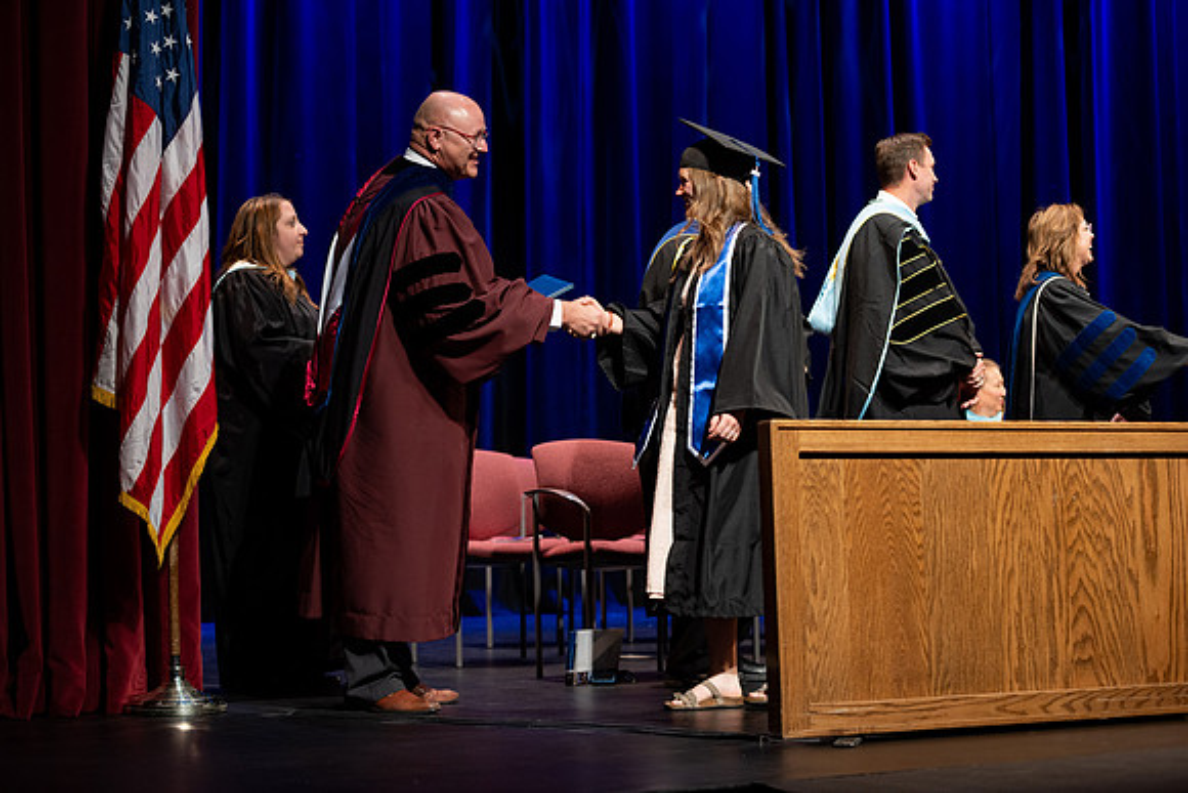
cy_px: 396
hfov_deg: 28.8
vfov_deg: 19.5
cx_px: 594
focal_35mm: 70
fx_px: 2310
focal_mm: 70
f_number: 2.8
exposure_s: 1/250
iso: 640
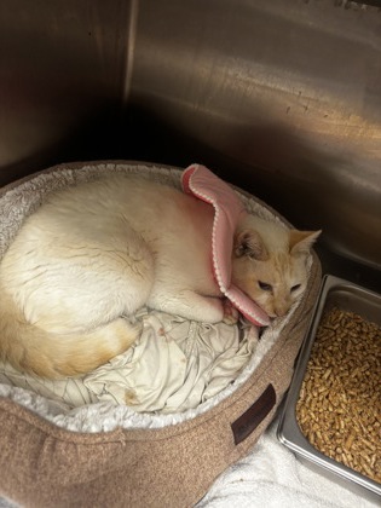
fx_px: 382
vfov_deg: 67.3
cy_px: 254
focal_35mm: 26
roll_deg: -14.2
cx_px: 190
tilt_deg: -39.3
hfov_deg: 53.1
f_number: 1.6
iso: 250
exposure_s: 1/42
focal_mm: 5.96
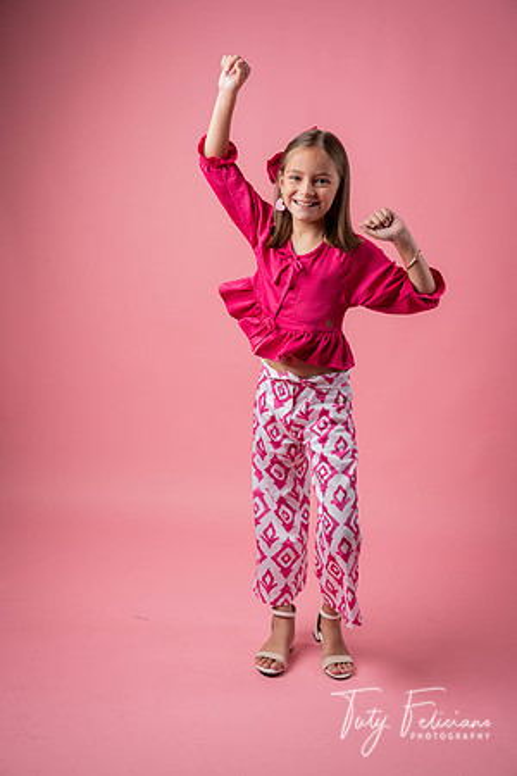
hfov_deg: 28.1
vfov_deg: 41.1
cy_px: 388
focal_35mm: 48
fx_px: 1034
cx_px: 258
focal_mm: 48
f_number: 4.5
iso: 64
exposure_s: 1/160
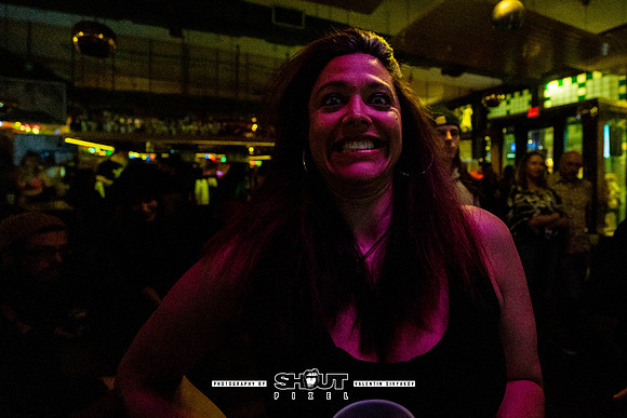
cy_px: 165
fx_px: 295
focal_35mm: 17
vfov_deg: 69.8
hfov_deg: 92.0
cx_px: 380
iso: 3200
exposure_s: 1/160
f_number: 2.8
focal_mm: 14
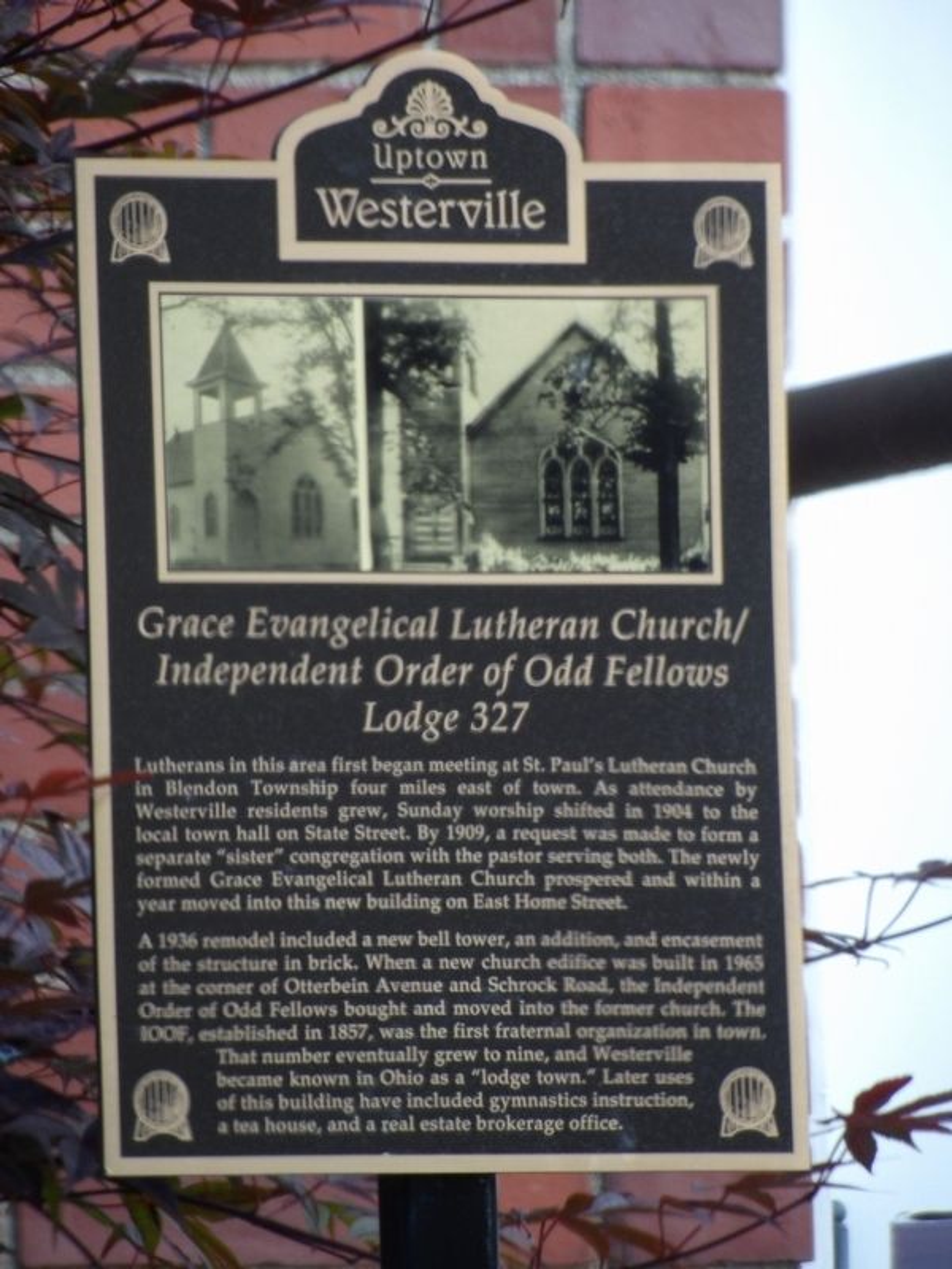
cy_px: 634
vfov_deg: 2.8
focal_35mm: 719
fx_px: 26365
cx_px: 476
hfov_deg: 2.1
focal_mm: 128.9
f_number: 4.4
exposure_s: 1/65
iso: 200
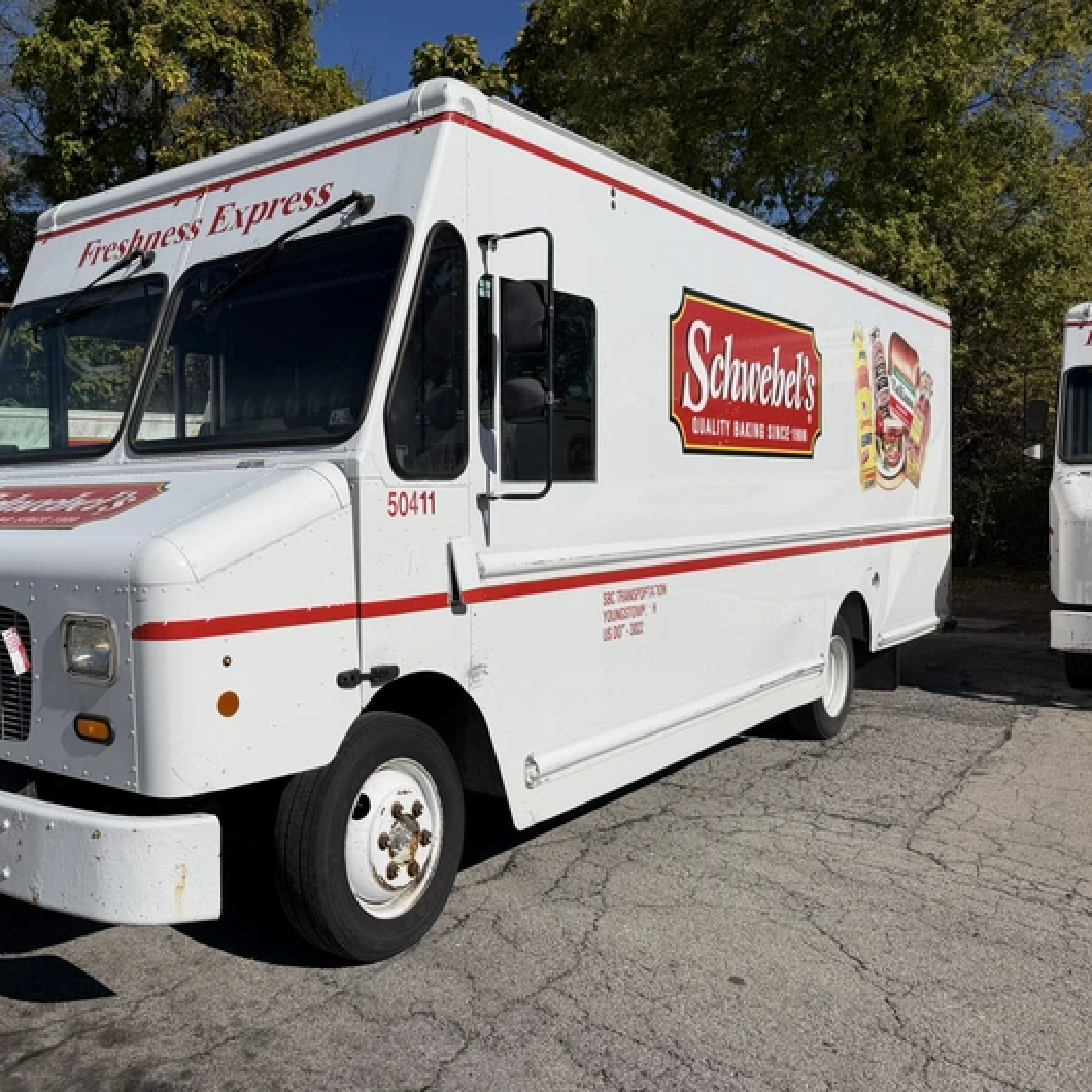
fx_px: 1071
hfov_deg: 52.7
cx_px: 338
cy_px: 528
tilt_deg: -5.2
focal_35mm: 30
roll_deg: +0.4
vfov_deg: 54.0
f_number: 1.78
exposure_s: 1/17544
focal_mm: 6.76
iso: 80
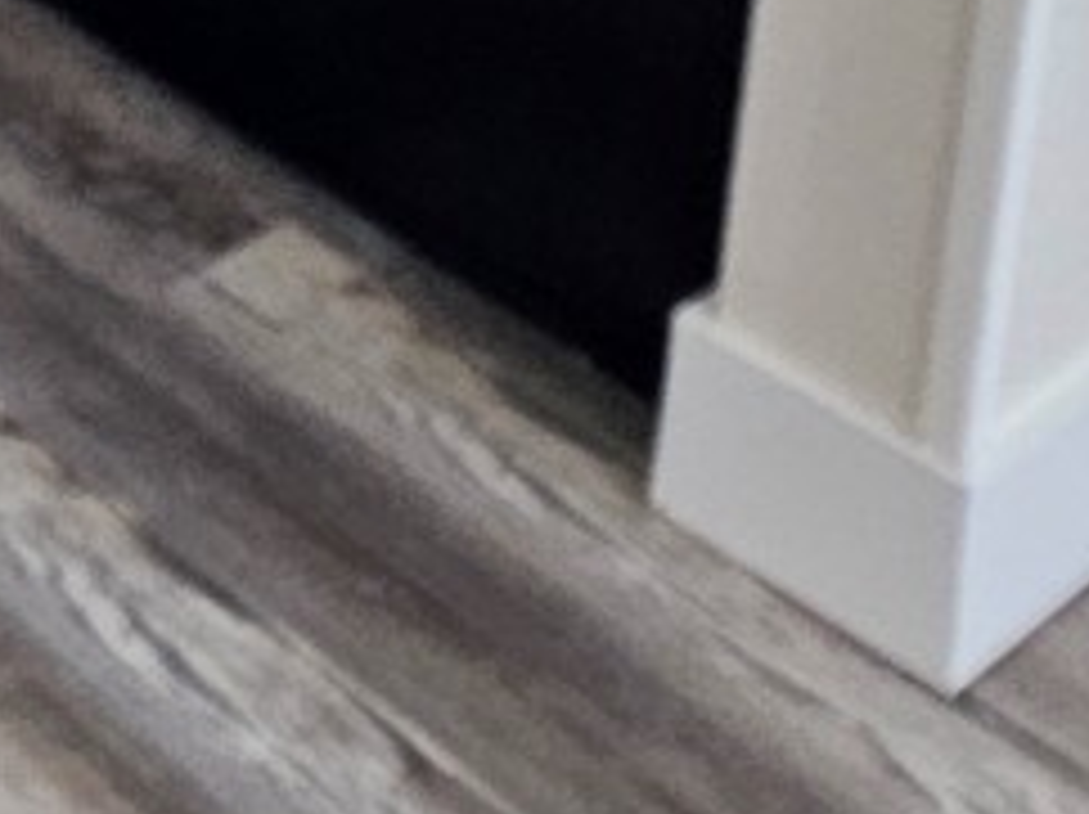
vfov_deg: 11.9
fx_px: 2703
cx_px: -1413
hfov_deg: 15.2
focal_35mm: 86
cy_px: -1403
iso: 200
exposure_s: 1/60
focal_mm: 2.2
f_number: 2.2
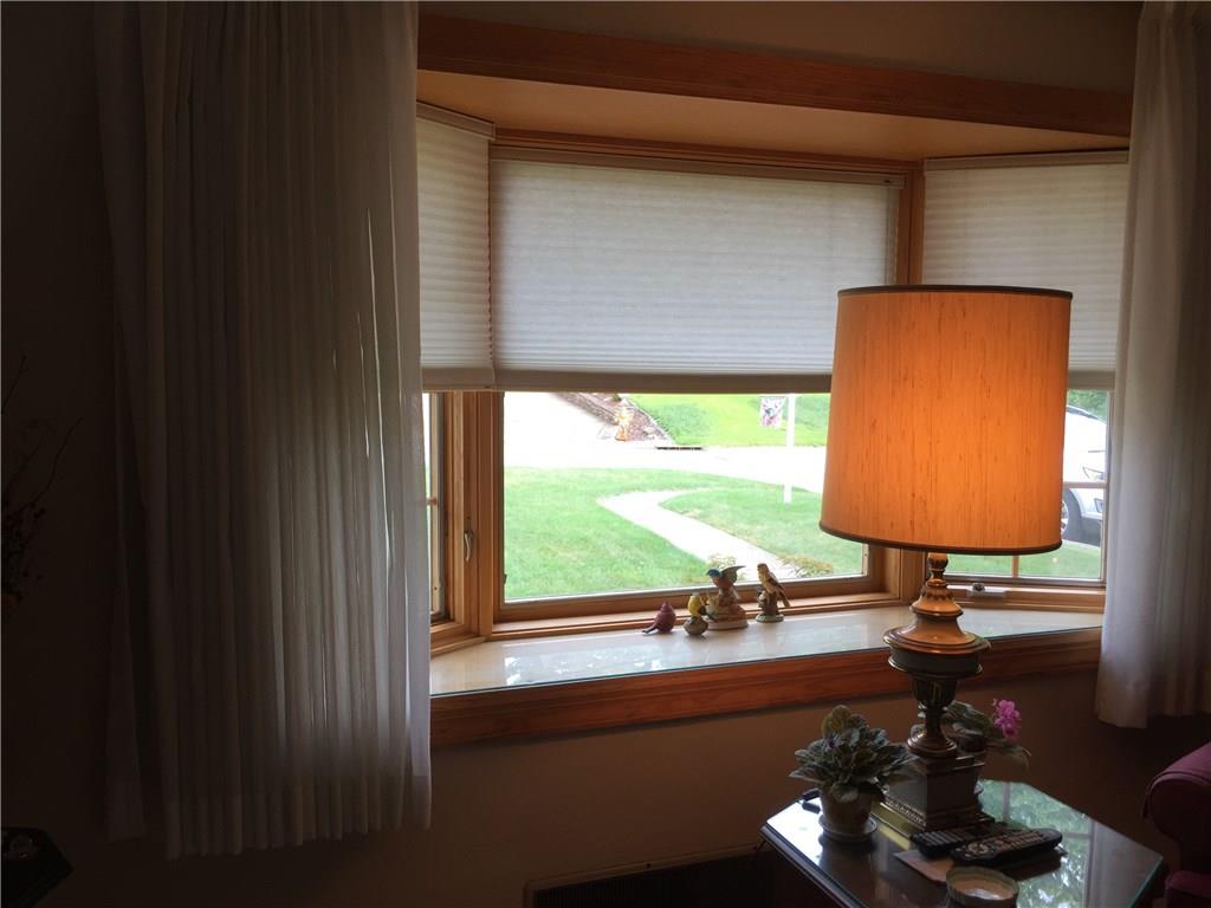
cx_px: 606
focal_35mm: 29
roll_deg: -0.4
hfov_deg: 61.7
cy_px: 454
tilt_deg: -6.1
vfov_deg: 48.2
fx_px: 1015
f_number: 2.2
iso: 40
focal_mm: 4.15
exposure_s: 1/120
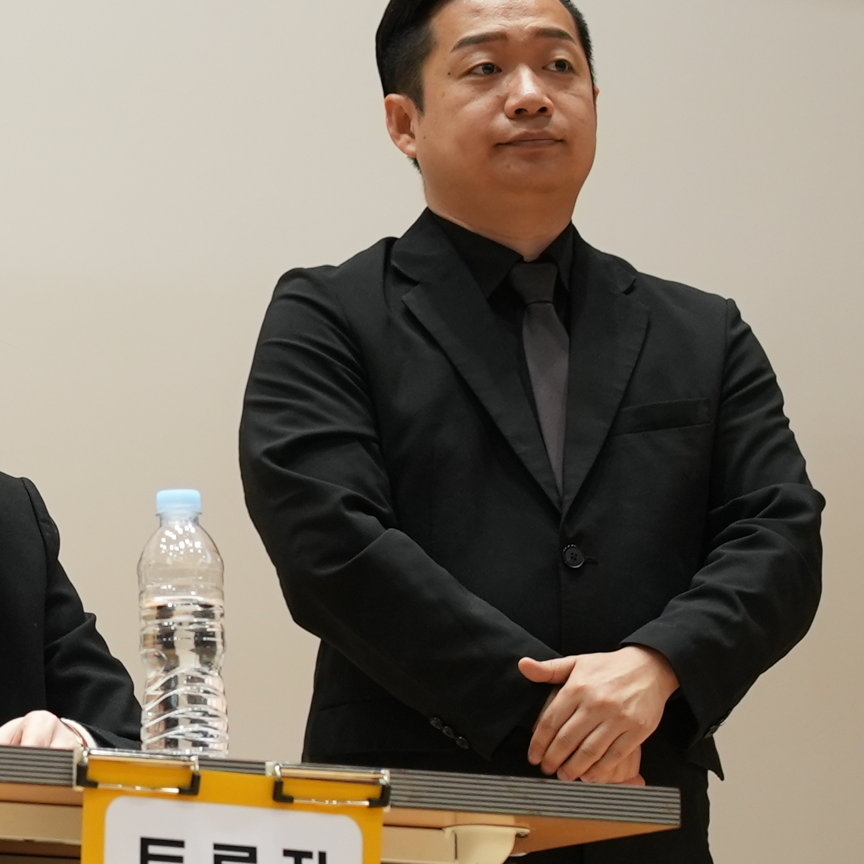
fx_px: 8415
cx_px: -181
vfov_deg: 5.9
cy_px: 578
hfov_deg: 5.8
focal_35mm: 298
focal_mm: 105
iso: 1600
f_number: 4
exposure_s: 1/50
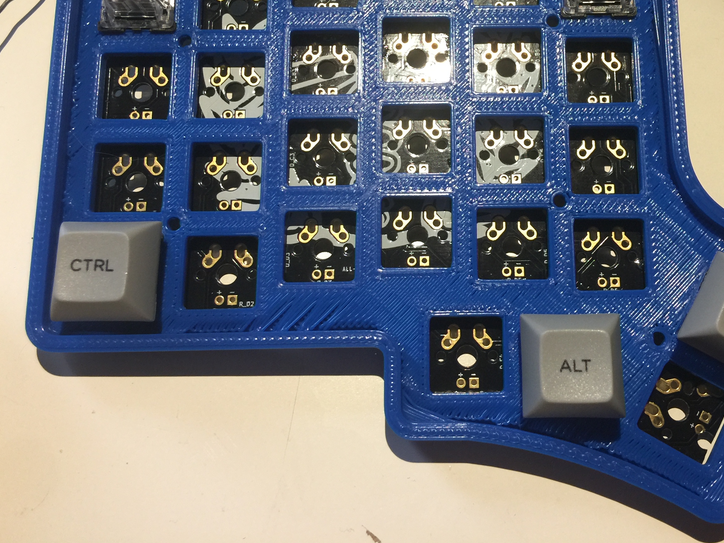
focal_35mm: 41
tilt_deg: -70.6
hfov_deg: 45.4
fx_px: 858
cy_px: 161
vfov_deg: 34.6
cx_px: 446
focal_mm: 4.15
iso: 64
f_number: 2.2
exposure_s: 1/33
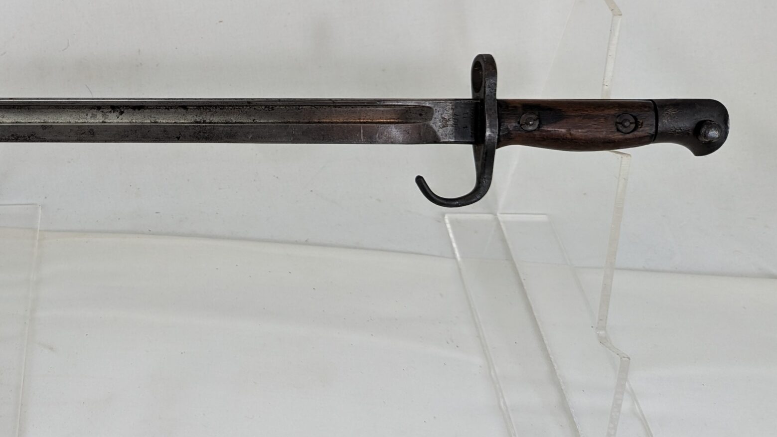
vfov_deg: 27.4
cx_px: 167
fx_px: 886
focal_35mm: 43
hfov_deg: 45.2
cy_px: 121
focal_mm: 6.81
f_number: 1.85
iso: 68
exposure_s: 1/232
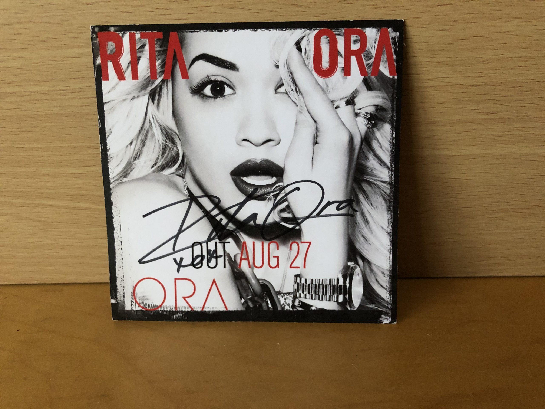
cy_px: 204
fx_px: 441
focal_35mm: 28
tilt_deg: -25.3
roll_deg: +1.0
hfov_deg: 63.4
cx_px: 272
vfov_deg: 49.7
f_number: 1.8
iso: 100
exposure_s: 1/15
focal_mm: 3.99
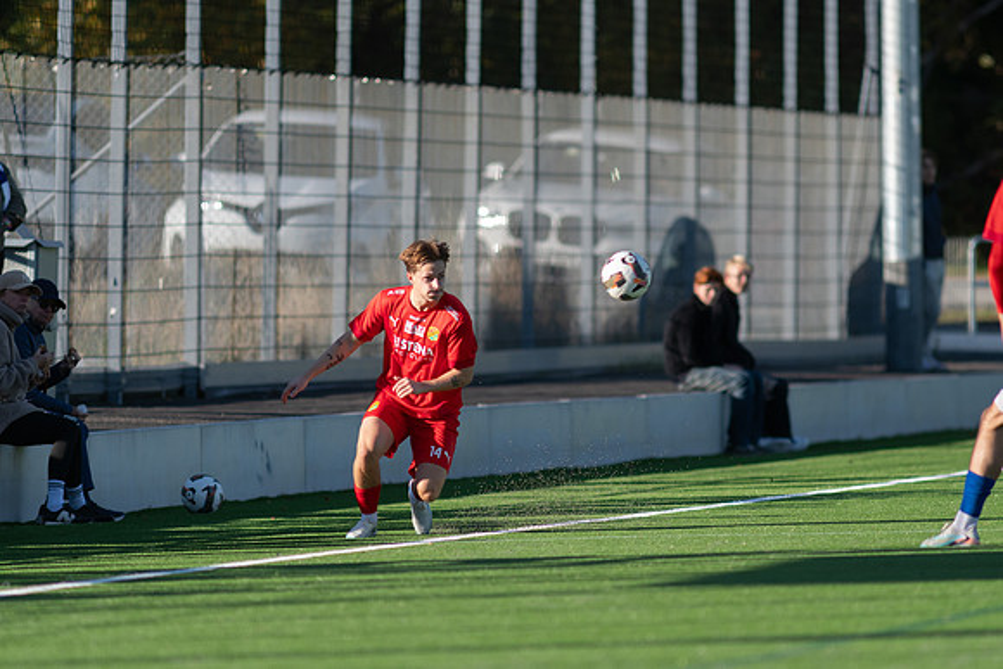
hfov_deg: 4.4
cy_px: 334
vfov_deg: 3.0
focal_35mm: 465
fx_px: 12957
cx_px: 502
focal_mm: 300
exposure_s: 1/2000
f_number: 3.2
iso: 220
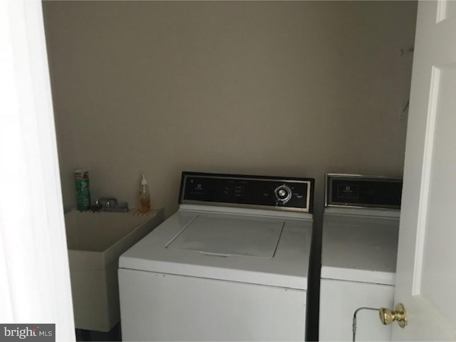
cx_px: 228
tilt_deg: -11.0
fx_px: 369
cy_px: 171
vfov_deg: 49.7
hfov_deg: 63.4
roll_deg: +1.0
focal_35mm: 28
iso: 100
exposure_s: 1/11
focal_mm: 3.99
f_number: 1.8
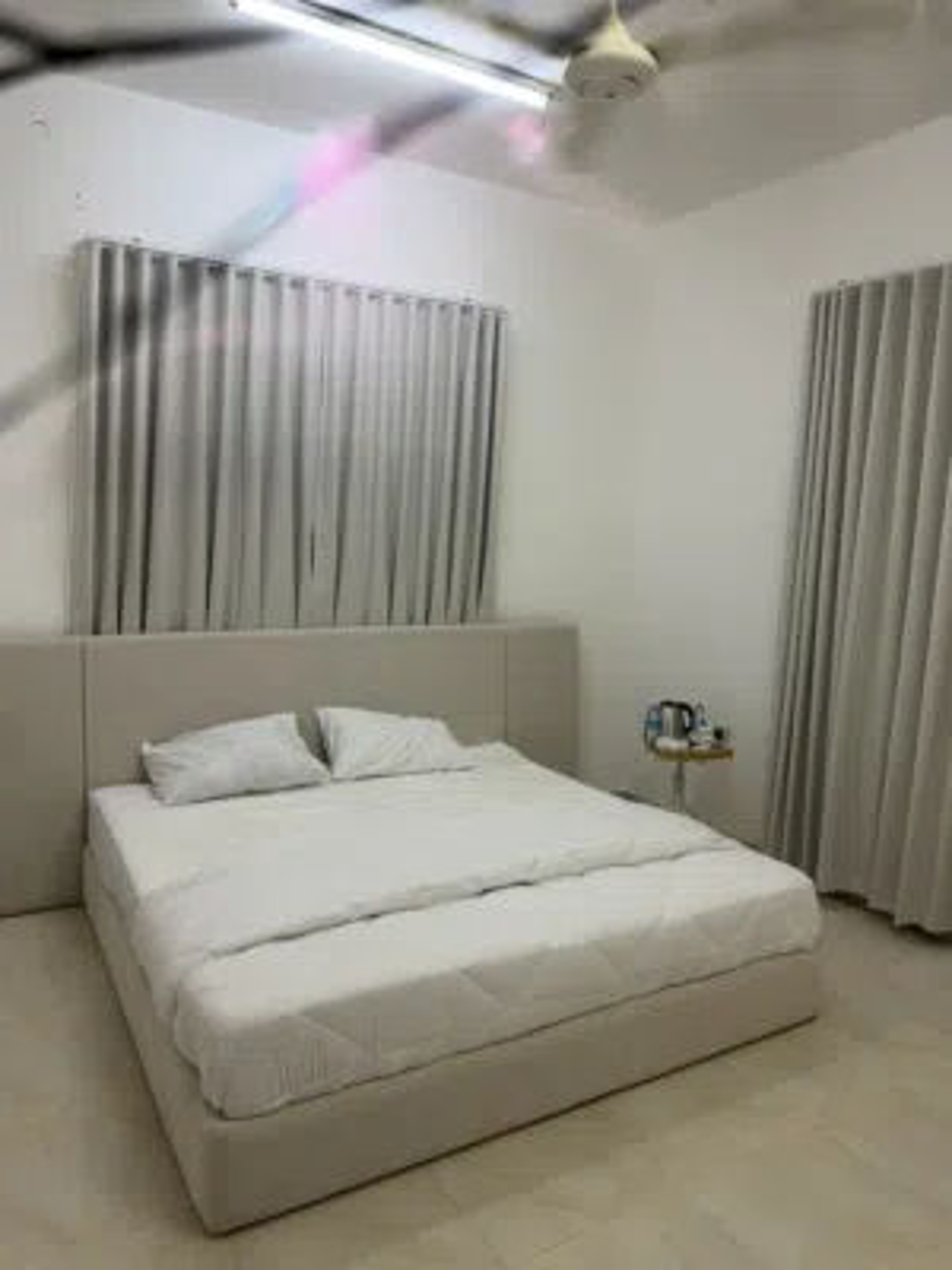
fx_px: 880
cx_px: 476
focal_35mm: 24
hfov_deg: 56.8
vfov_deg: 71.6
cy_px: 635
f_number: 1.78
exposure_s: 1/100
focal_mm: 6.76
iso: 100
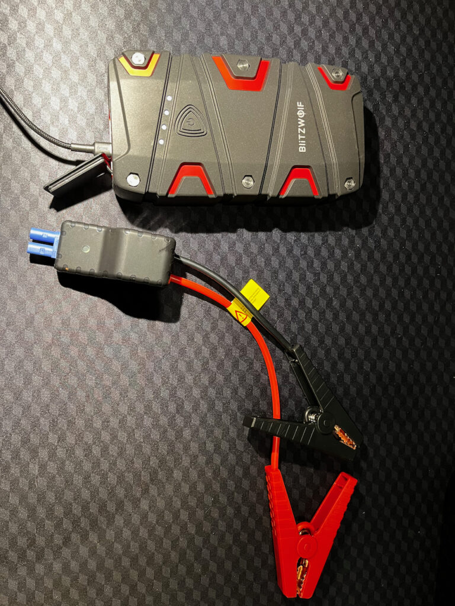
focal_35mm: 26
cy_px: 303
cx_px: 228
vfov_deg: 67.3
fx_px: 456
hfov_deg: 53.1
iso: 320
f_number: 1.6
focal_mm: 5.1
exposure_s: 1/60
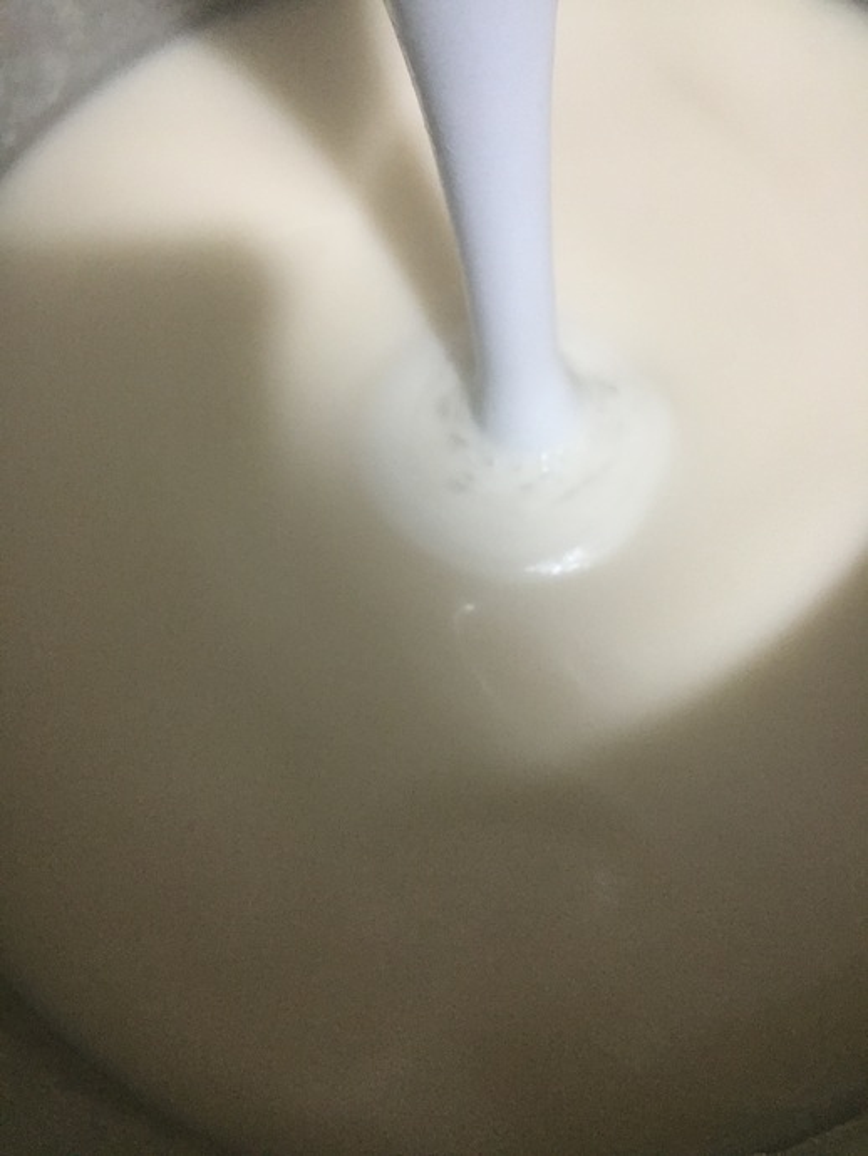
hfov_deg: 48.3
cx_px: 434
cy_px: 578
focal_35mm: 29
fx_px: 969
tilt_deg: -72.4
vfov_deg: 61.6
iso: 320
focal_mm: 4.15
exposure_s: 1/17
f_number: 2.2
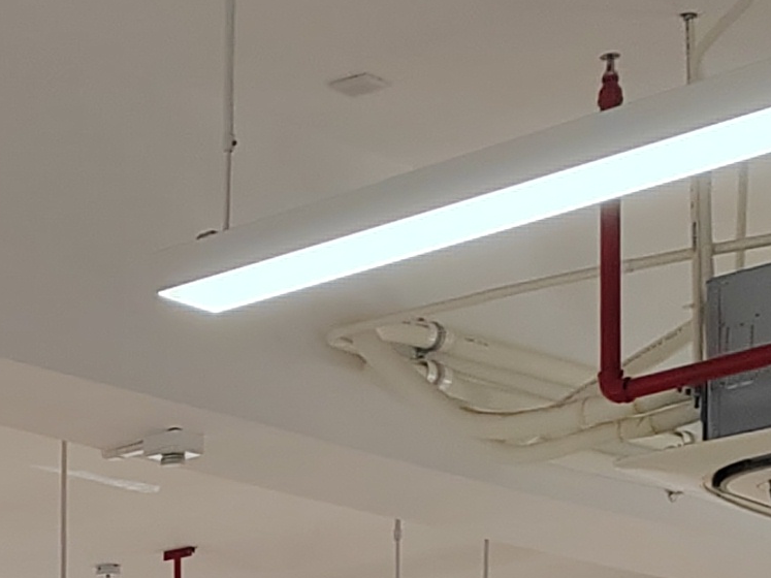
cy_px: 1342
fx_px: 3296
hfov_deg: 12.6
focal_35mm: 148
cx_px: -406
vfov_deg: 9.1
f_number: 1.9
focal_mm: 5.52
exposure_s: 1/100
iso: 200
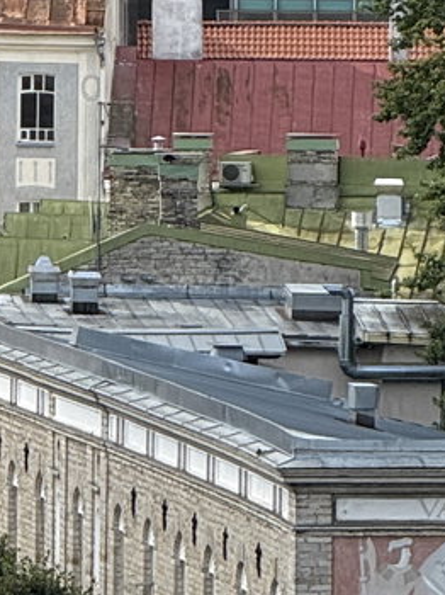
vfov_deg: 3.6
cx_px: -279
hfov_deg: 2.7
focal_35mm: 549
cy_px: -246
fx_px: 9422
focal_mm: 15.66
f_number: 2.8
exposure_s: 1/655
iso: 64
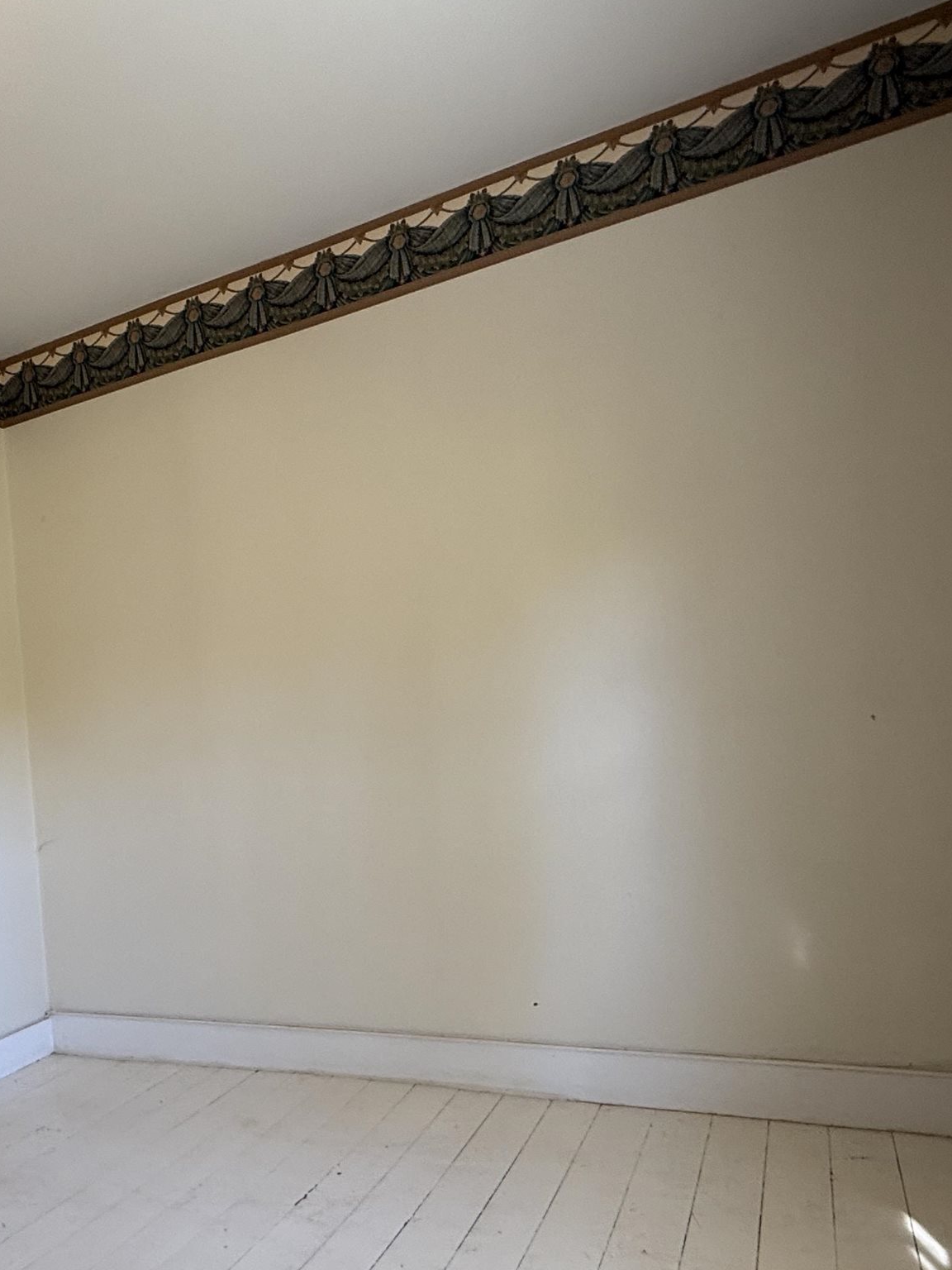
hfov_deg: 47.5
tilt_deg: -5.7
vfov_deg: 61.6
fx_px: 1027
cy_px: 867
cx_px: 217
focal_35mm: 28
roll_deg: +3.8
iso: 160
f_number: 2.2
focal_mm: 2.22
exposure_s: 1/120
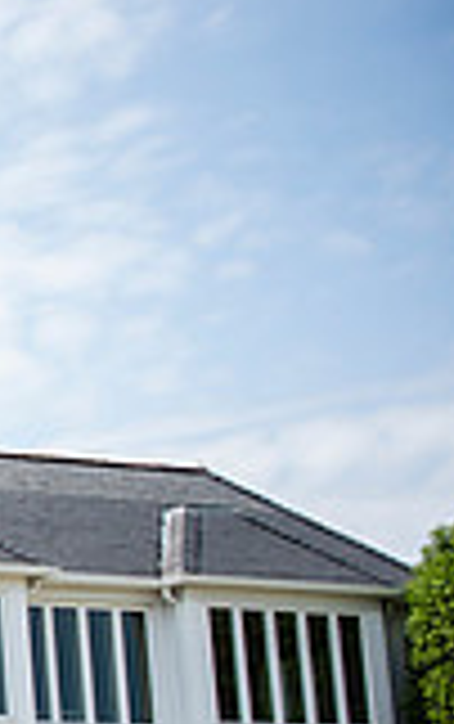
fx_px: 1895
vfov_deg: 21.1
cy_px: 681
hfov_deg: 10.4
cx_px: -836
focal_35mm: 96
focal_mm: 26
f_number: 2.8
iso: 100
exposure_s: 1/800
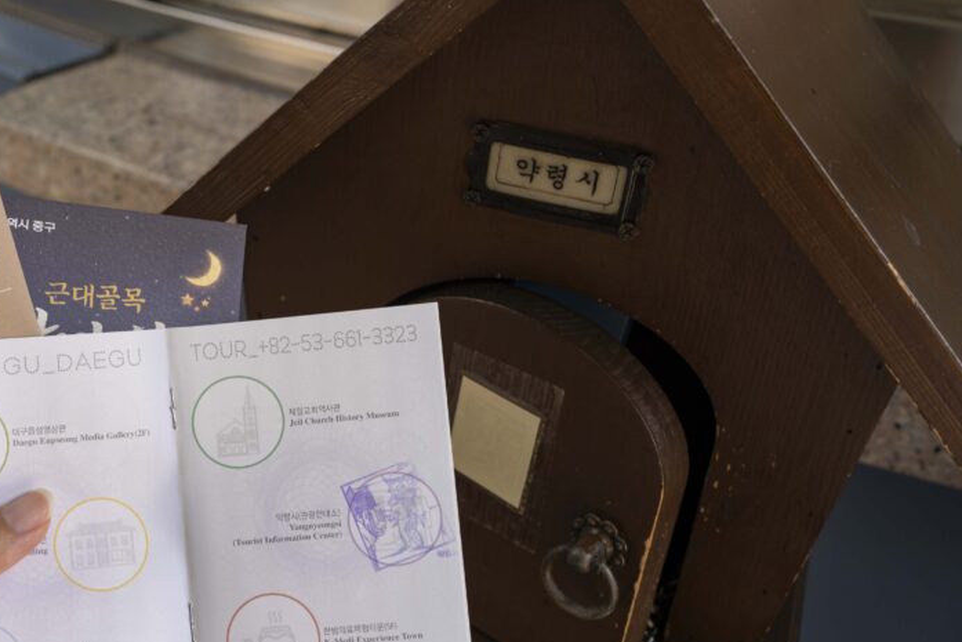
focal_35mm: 47
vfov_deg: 28.3
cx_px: 266
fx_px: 1256
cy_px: 460
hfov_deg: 40.9
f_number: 6.3
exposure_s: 1/125
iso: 100
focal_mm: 32
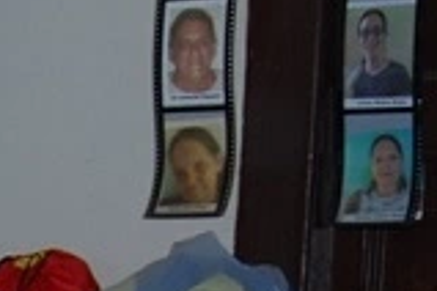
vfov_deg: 7.1
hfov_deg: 10.6
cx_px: -291
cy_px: 622
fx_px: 2233
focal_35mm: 184
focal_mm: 26
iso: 200
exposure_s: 1/60
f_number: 4.2
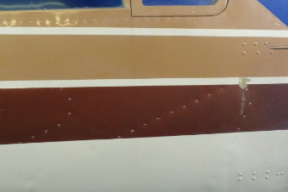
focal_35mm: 55
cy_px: 38
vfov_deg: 24.2
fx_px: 440
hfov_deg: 35.0
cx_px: 54
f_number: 3.9
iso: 500
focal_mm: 5
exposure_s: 1/30
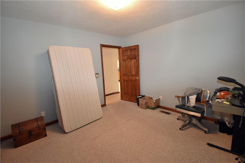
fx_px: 102
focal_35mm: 15
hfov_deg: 100.4
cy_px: 82
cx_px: 122
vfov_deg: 77.3
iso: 2000
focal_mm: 10
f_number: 4.5
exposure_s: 1/60
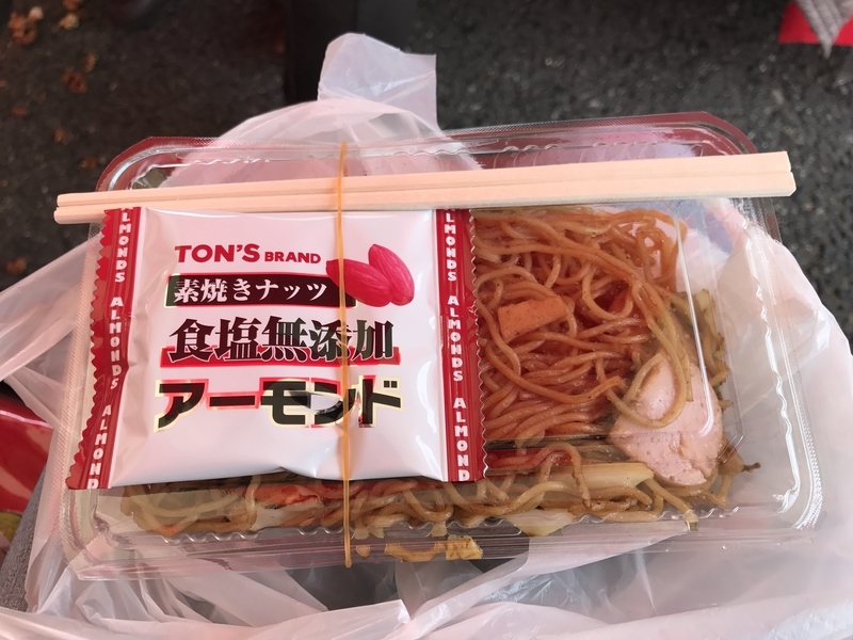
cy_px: 320
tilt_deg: -75.0
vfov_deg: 49.7
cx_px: 426
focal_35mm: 28
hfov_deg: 63.4
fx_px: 690
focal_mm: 3.99
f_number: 1.8
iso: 20
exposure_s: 1/260
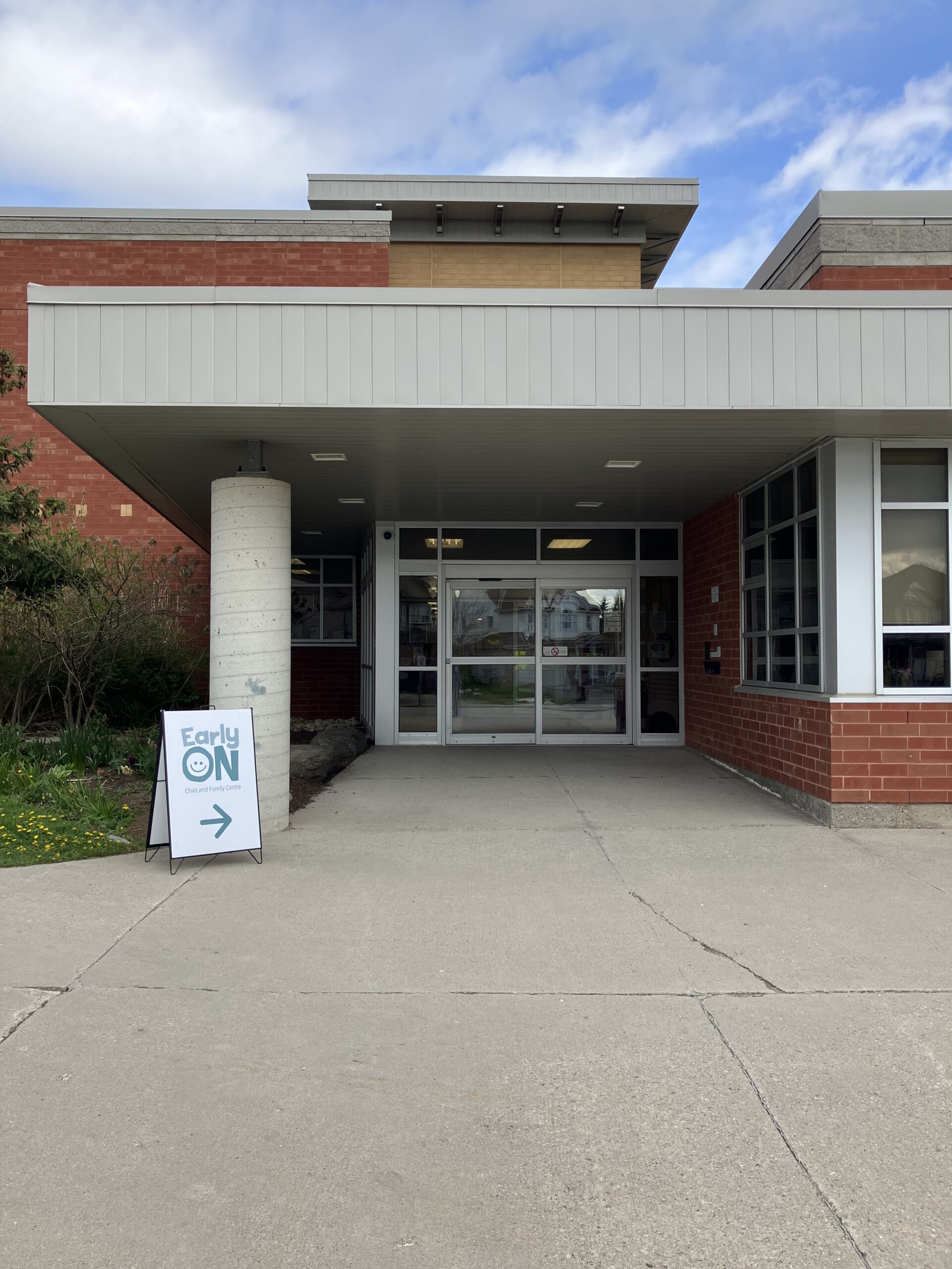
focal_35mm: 28
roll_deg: +0.0
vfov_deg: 63.4
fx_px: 1027
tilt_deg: +1.9
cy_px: 634
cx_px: 476
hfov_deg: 49.7
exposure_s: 1/1080
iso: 32
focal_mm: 3.99
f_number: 1.8
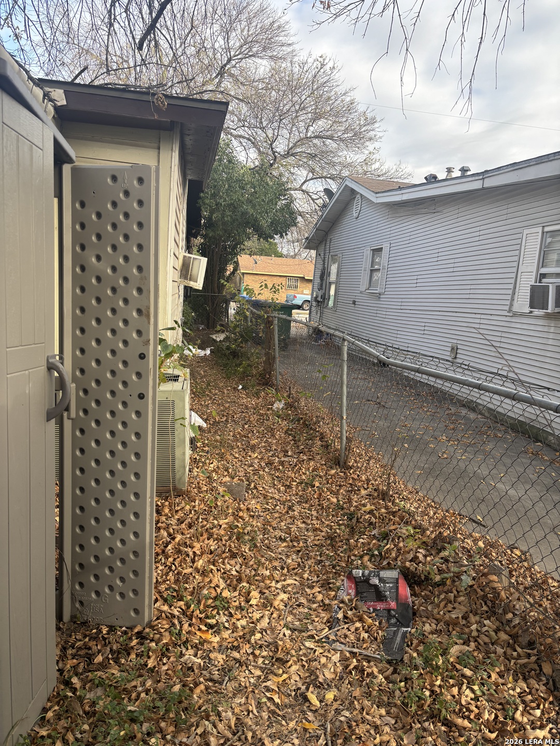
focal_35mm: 26
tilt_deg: -7.5
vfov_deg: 67.3
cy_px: 373
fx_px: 561
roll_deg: -4.6
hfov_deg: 53.1
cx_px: 280
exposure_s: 1/411
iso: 50
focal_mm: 5.96
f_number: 1.6
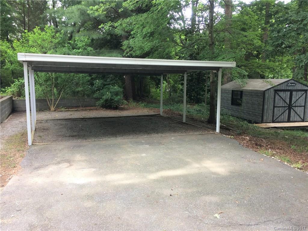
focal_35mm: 29
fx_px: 258
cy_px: 116
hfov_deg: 61.7
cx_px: 154
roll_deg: -2.6
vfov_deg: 48.2
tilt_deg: -10.0
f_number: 2.2
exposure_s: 1/30
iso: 64
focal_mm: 4.15
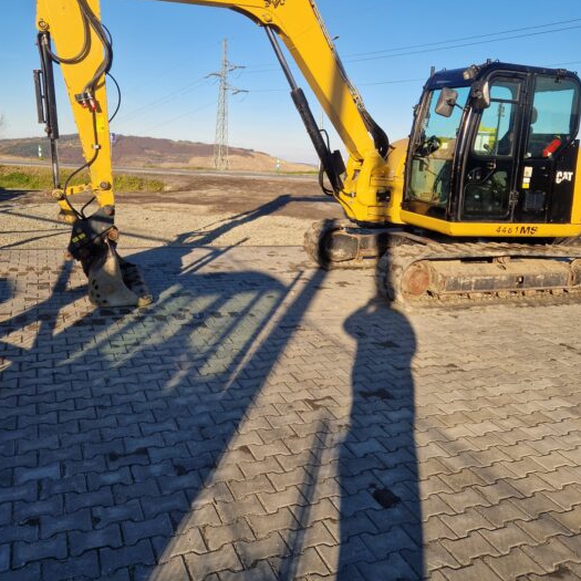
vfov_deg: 51.9
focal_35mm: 31
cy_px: 210
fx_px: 589
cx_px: 318
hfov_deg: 52.5
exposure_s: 1/1164
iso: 50
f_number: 1.8
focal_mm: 5.4
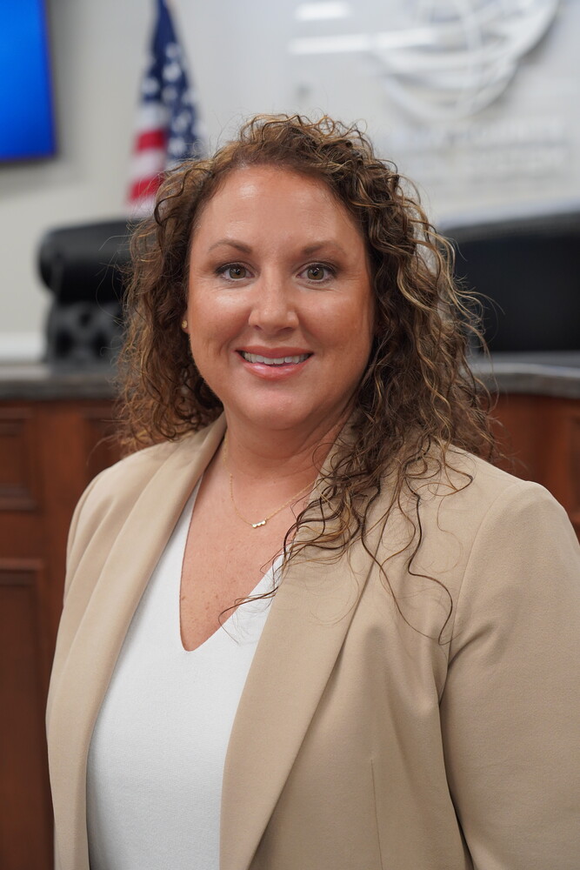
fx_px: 1522
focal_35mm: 63
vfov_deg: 31.9
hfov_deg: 21.6
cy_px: 435
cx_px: 290
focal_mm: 63
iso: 1000
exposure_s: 1/160
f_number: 4
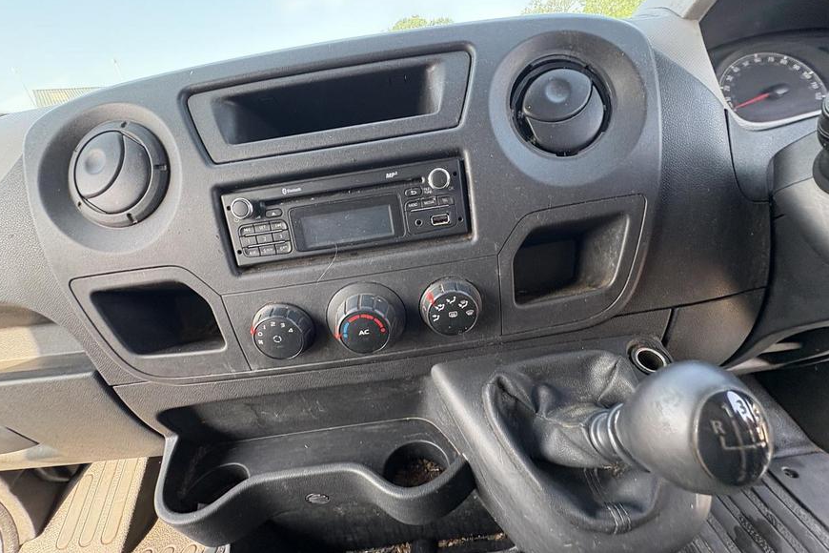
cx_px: 418
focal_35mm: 15
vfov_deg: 77.3
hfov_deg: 100.4
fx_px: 345
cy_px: 280
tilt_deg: -26.3
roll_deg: -2.2
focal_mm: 2.22
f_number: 2.2
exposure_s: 1/99
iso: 160
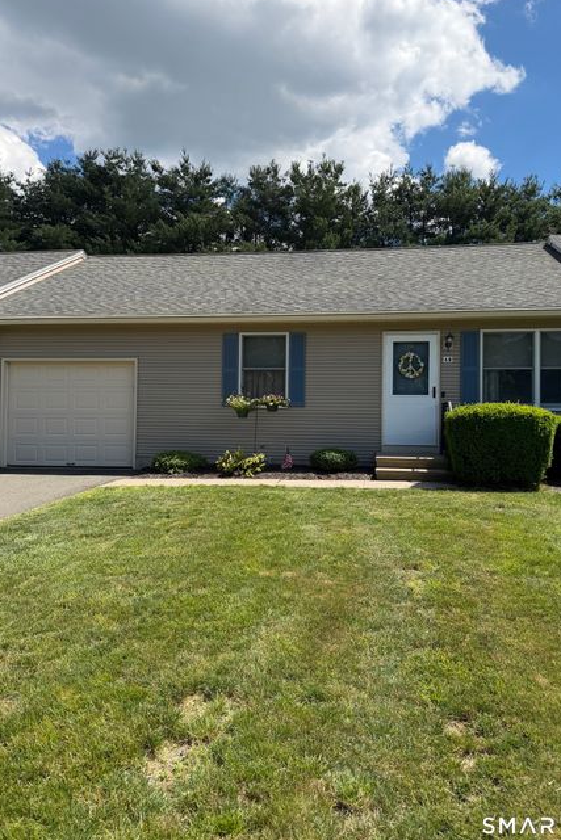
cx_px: 286
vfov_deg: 69.4
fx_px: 607
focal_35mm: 26
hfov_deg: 49.6
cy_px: 405
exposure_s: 1/4405
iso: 100
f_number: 1.78
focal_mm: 6.76
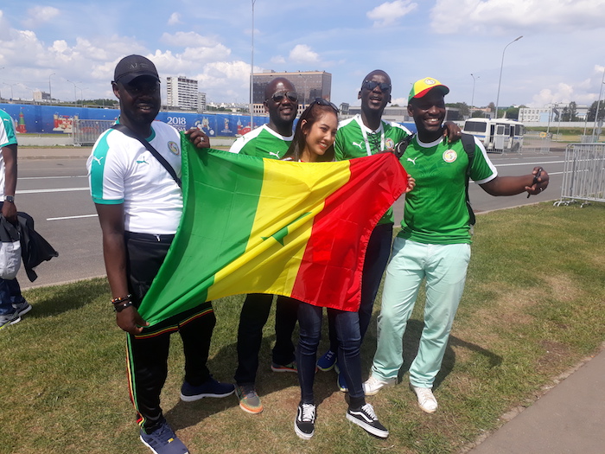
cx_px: 302
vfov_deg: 51.4
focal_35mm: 27
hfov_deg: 65.3
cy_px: 227
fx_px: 472
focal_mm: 3.6
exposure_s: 1/1560
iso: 40
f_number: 1.9
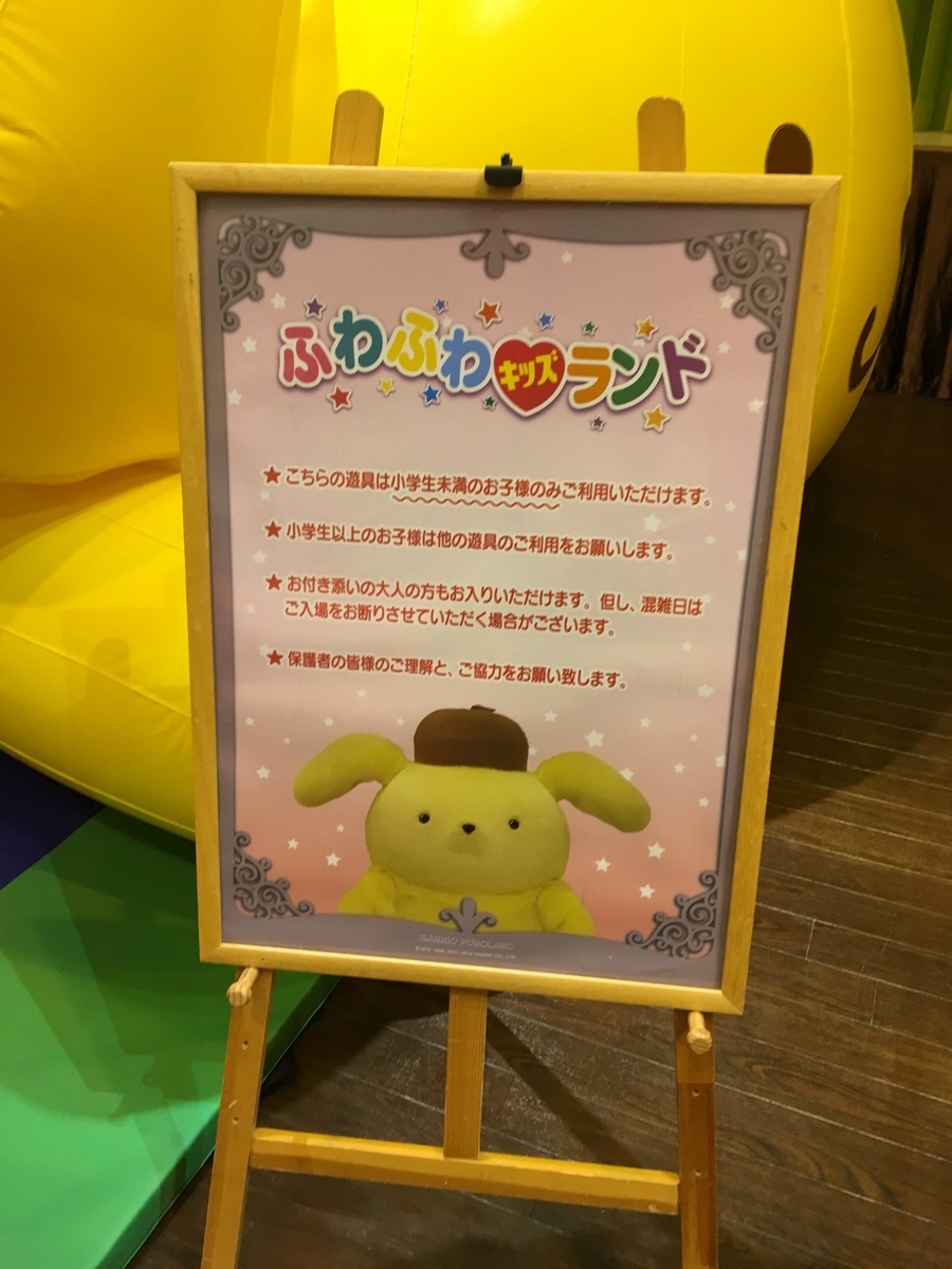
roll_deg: -0.1
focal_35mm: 29
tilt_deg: -28.3
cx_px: 476
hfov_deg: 48.2
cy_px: 634
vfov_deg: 61.7
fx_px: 1063
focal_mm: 4.15
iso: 100
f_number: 2.2
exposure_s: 1/33
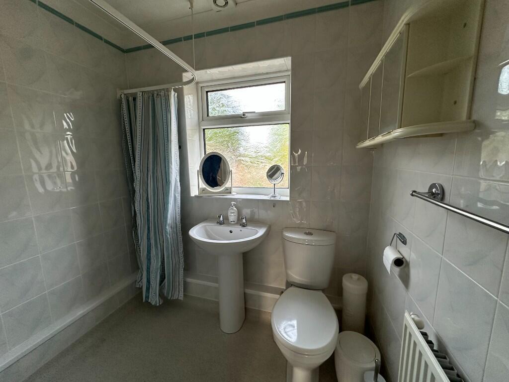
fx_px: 206
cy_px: 191
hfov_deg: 102.1
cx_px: 254
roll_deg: +0.7
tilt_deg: -8.3
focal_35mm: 14
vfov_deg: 85.7
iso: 125
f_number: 2.2
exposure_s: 1/99
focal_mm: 2.22
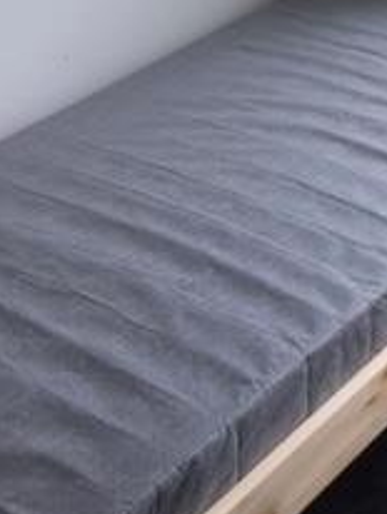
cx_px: 432
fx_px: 1339
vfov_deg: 19.9
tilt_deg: -13.4
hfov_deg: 16.0
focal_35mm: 90
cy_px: -167
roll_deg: +1.3
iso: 32
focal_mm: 4.15
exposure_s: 1/116
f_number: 2.2
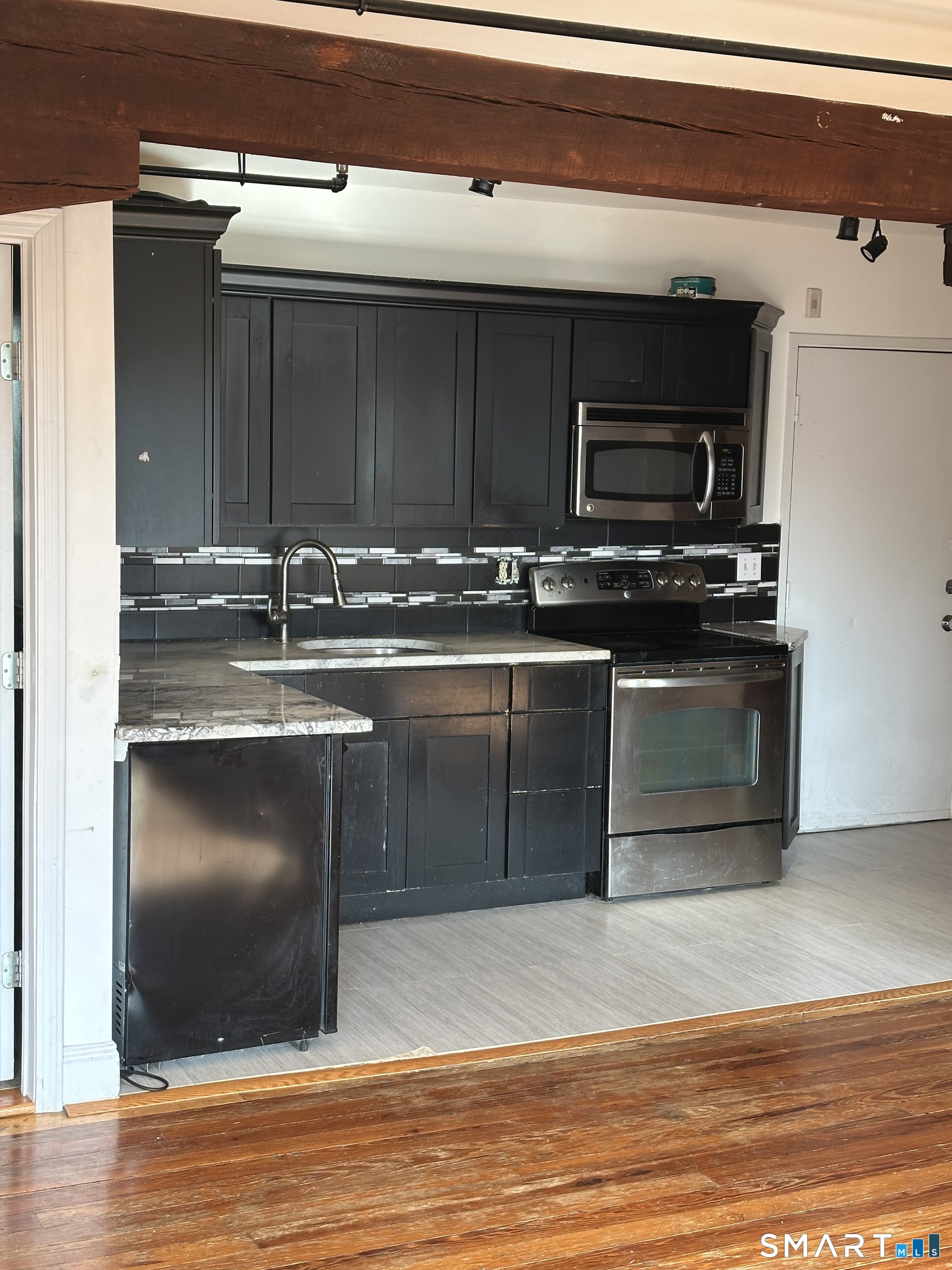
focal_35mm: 48
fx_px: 1760
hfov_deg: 30.3
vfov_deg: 39.7
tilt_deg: -6.2
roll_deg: -2.7
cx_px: 476
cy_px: 635
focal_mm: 6.86
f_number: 1.78
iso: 125
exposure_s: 1/60
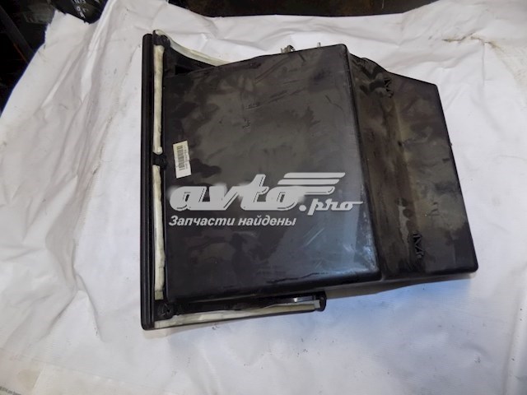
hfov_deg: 73.9
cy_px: 198
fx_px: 350
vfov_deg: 58.9
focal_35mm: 23
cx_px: 264
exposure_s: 1/30
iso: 180
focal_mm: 4
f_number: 3.1
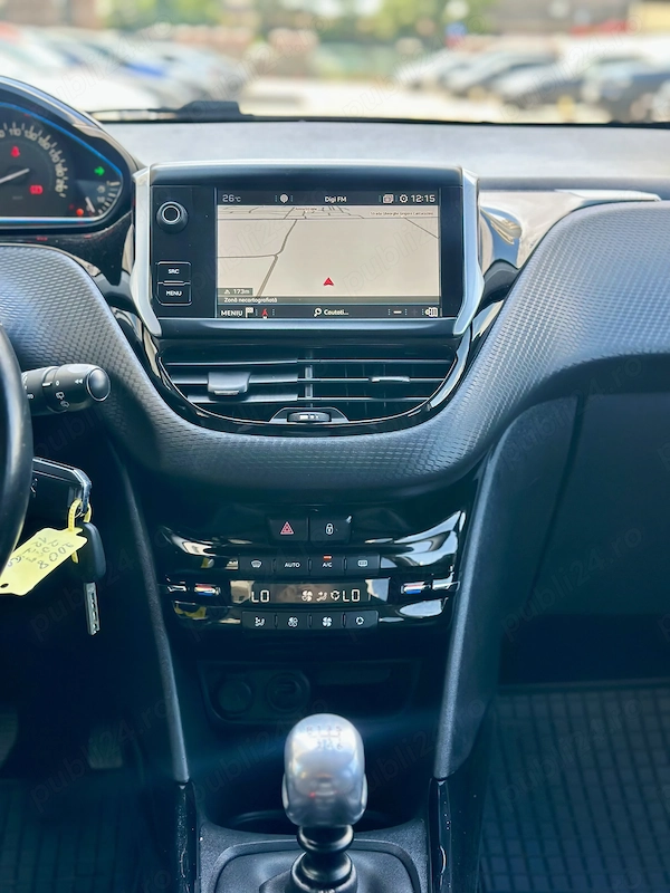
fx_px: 1239
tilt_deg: -16.5
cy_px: 446
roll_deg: -3.6
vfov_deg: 39.7
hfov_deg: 30.3
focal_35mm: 48
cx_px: 335
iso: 80
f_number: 1.78
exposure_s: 1/231
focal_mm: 6.86
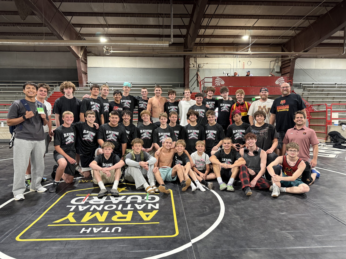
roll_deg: +0.1
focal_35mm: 24
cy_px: 130
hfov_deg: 71.6
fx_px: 240
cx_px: 173
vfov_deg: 56.8
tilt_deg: -3.9
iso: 320
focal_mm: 6.76
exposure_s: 1/60
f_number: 1.78
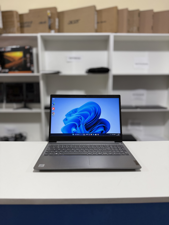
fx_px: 156
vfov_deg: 71.6
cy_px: 112
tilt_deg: -11.3
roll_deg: +0.1
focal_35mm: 24
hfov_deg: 56.8
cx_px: 84
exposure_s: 1/120
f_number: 1.78
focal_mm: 6.76
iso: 200
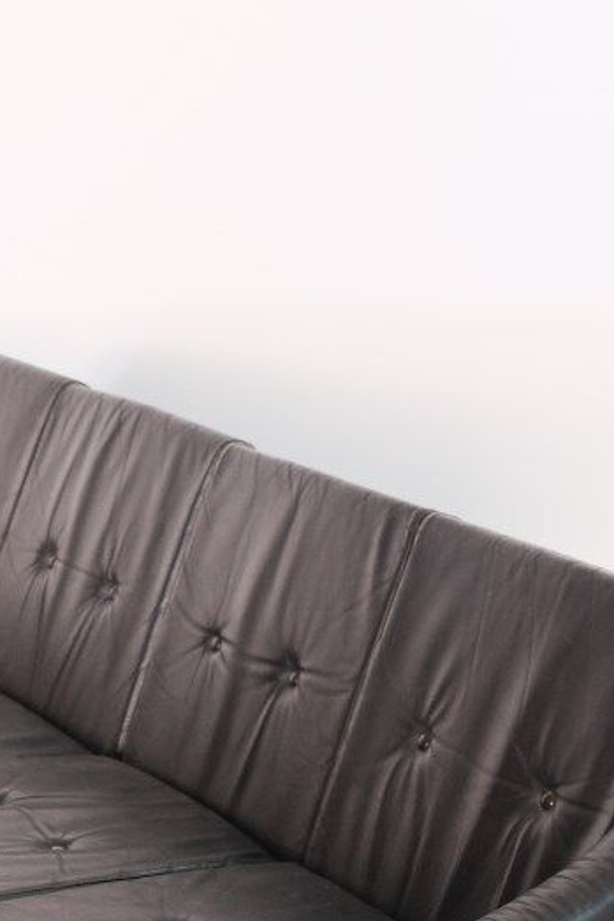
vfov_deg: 22.3
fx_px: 2301
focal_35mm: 90
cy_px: 738
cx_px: 144
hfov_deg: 15.1
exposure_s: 1/38
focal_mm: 24.7
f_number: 4
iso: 1250
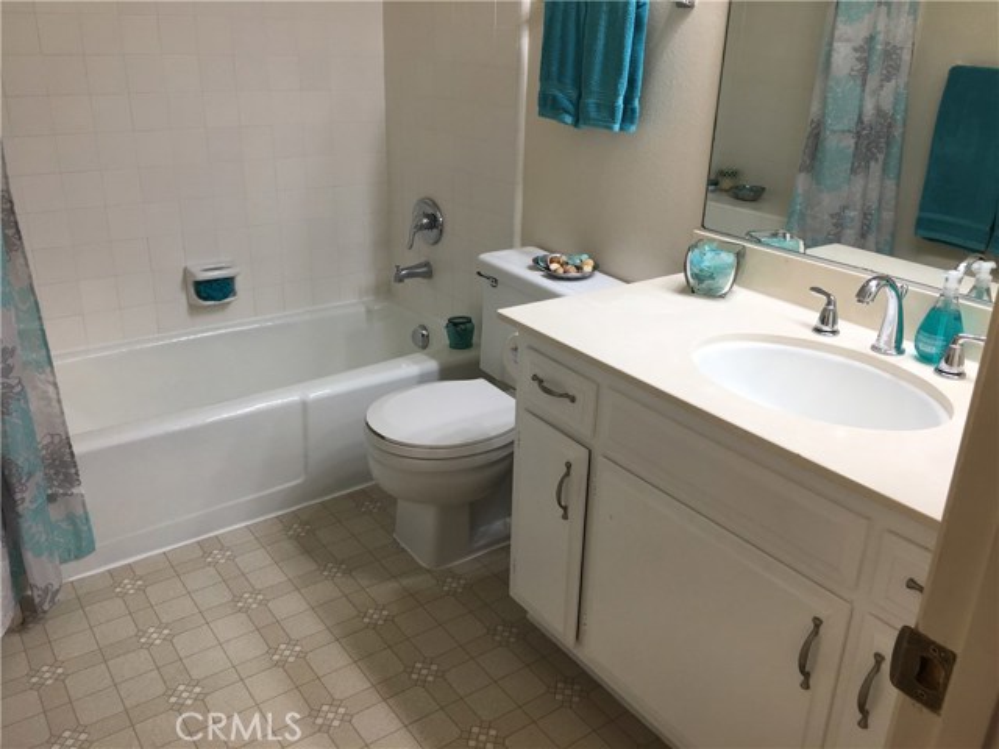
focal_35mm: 29
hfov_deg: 61.7
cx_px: 500
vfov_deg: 48.2
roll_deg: -1.1
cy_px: 374
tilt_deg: -21.9
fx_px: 837
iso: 32
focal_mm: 4.15
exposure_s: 1/100
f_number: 2.2
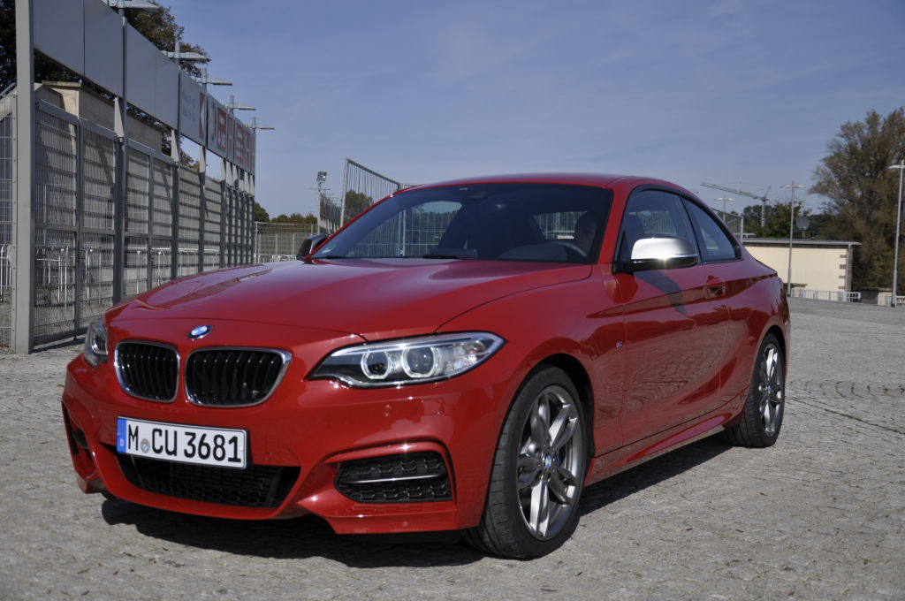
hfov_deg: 43.7
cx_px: 452
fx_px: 1130
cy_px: 300
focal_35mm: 45
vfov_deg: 29.8
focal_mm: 30
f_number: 4.2
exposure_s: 1/4000
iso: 200
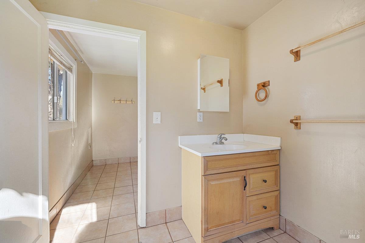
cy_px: 122
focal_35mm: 14
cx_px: 182
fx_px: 142
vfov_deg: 81.1
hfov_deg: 104.3
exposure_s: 1/13
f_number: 11
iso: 400
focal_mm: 14
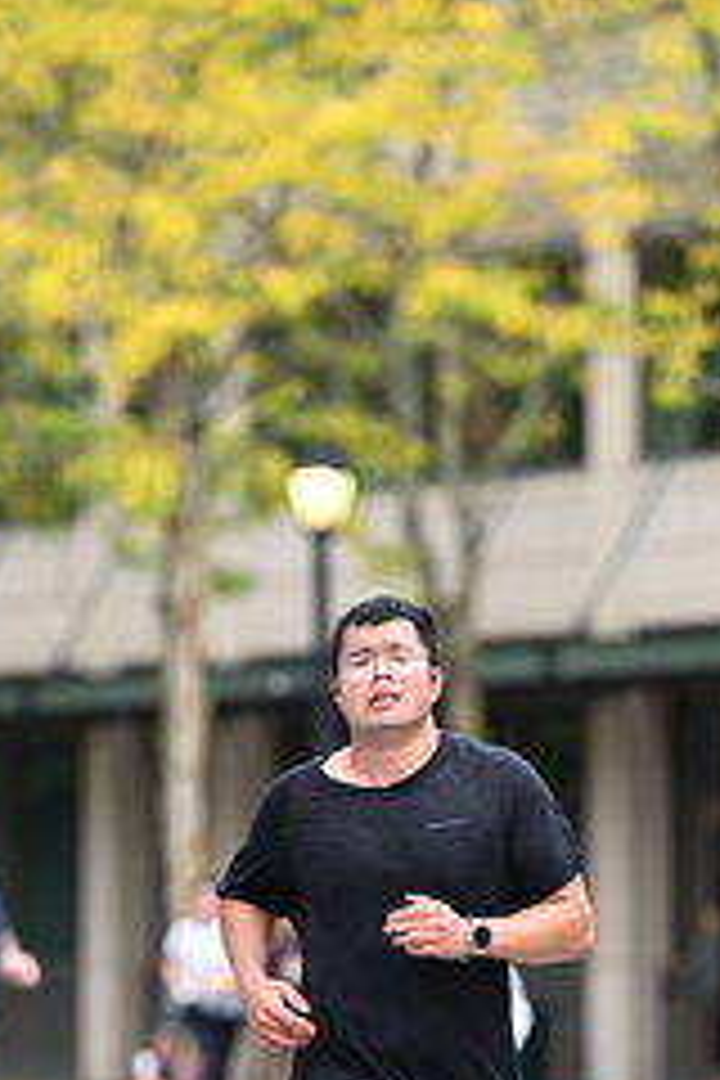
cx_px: 416
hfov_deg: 3.6
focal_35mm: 378
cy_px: 900
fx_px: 11339
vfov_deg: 5.4
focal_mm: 165
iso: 640
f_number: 2.8
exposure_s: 1/1600
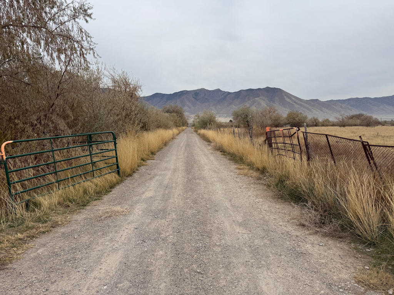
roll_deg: +0.2
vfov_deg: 56.8
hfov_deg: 71.6
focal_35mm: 24
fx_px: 273
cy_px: 148
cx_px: 197
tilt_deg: -4.5
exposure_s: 1/3425
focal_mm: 6.76
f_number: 1.78
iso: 80
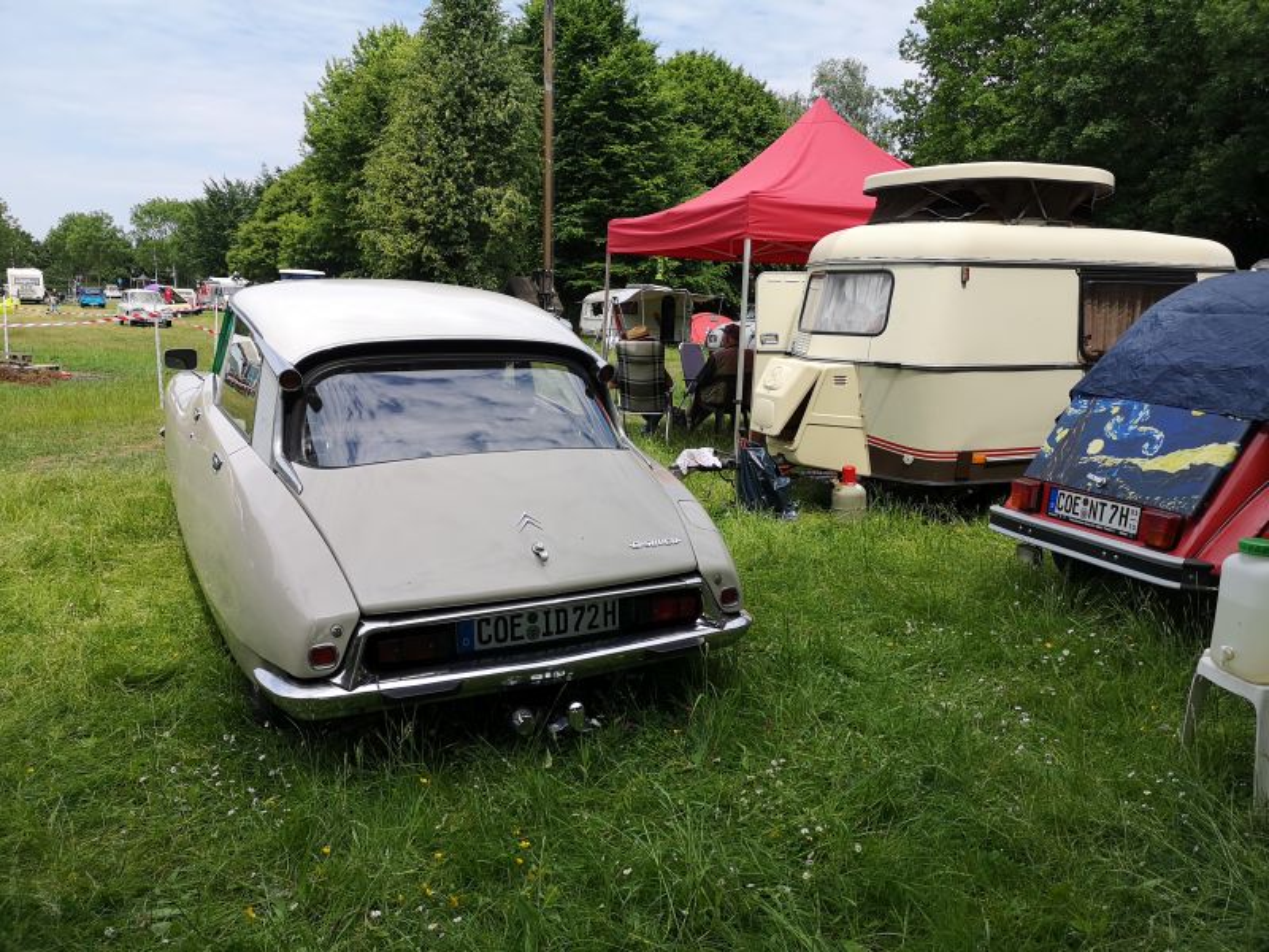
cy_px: 476
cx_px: 634
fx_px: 990
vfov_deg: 51.4
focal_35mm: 27
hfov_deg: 65.3
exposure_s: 1/1524
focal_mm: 5.58
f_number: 1.8
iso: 50
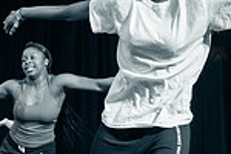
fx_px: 597
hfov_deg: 21.4
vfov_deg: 14.7
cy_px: 109
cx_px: 18
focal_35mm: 93
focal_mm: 24
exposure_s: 1/1250
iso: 4000
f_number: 2.8
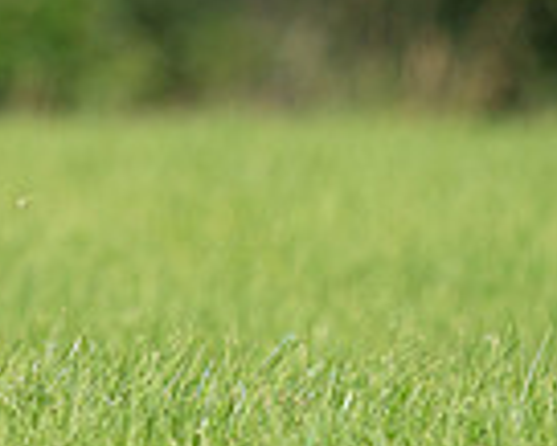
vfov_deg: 1.0
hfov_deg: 1.2
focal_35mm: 1605
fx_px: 26477
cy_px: -211
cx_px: -287
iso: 1250
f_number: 6.3
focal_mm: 400
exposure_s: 1/4000
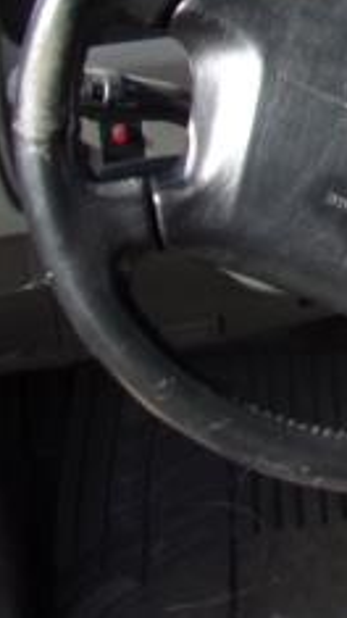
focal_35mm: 89
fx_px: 1457
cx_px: 794
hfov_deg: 11.5
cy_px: 8
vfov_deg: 23.0
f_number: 3.3
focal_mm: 4.3
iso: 80
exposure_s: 1/280
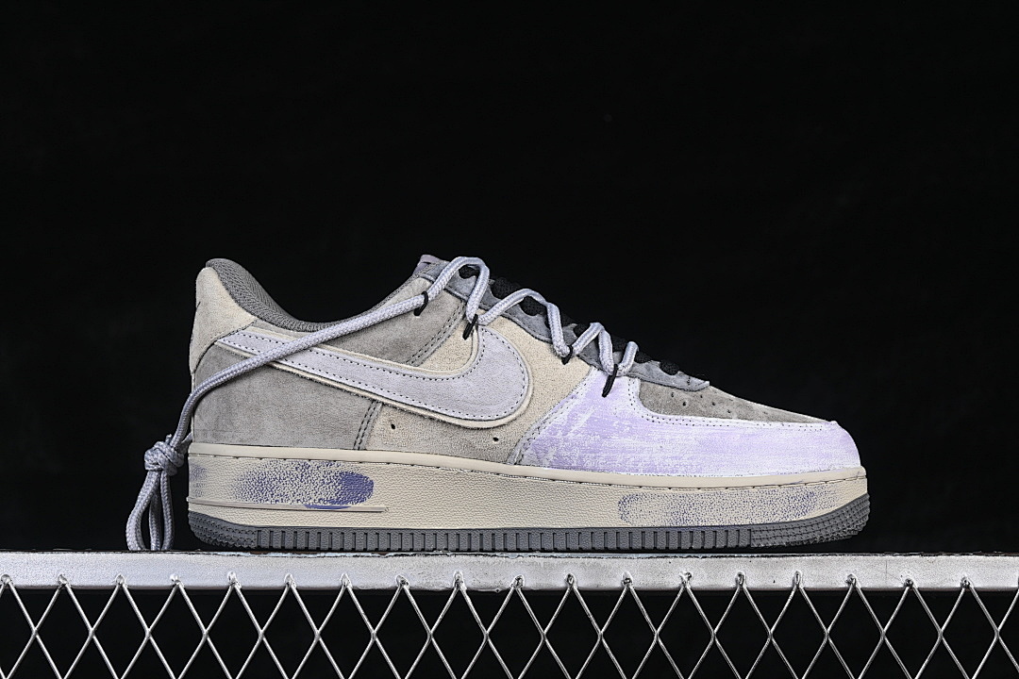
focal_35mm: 75
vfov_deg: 18.2
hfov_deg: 27.0
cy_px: 340
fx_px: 2123
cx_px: 510
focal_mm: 50
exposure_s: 1/80
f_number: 7.1
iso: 160
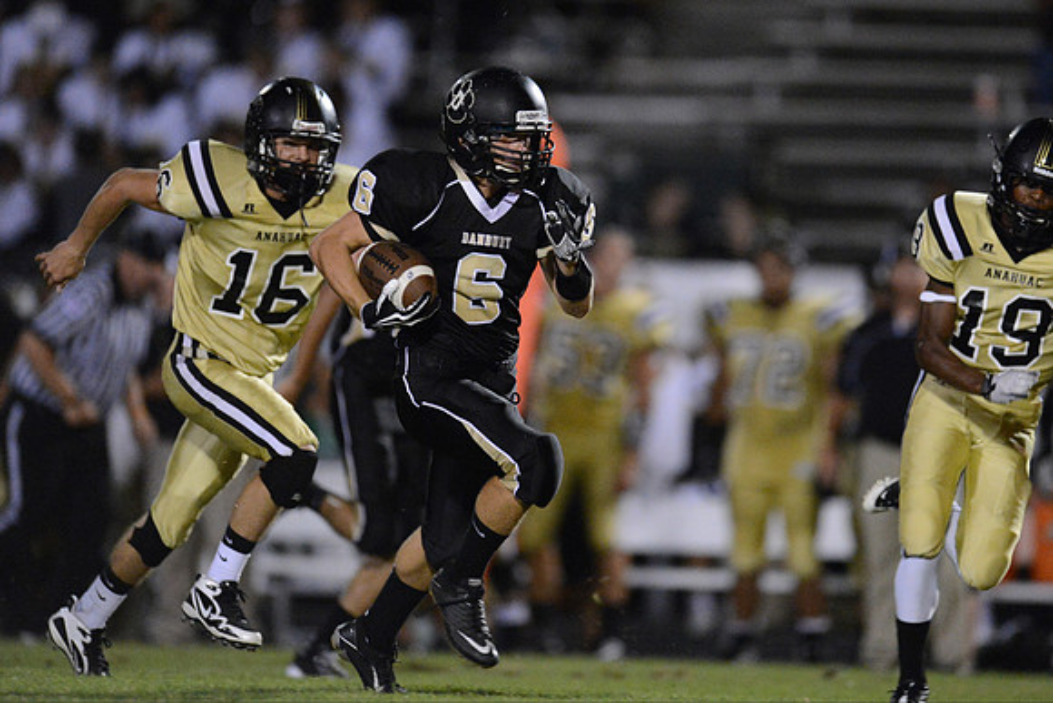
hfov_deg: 5.2
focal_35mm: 400
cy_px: 352
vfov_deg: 3.4
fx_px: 11702
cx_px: 526
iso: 12800
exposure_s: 1/640
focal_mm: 400
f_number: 2.8
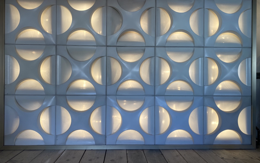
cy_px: 83
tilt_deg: -0.7
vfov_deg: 44.5
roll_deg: -0.3
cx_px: 128
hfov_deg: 66.5
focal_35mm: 28
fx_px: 198
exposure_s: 1/143
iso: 32
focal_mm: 4.25
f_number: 1.8
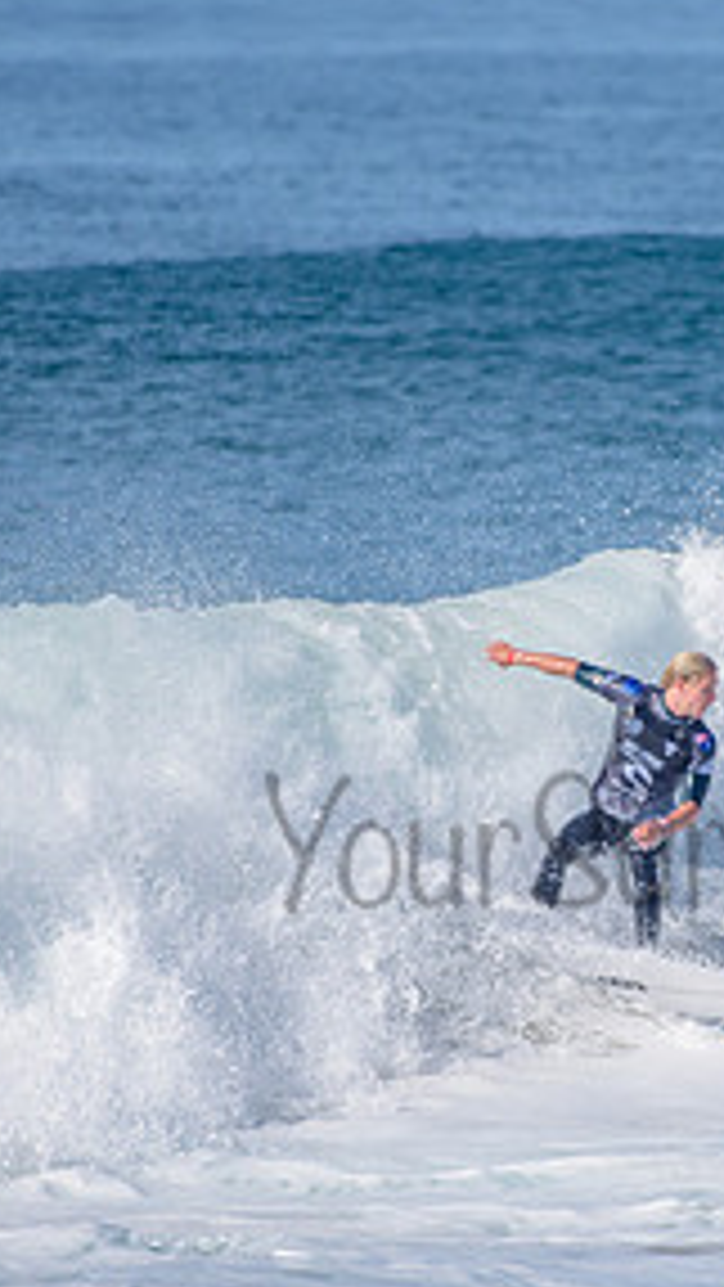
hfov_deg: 1.1
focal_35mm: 1063
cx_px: 728
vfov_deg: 2.0
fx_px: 36258
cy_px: 803
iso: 180
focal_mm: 500
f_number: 5.6
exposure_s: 1/2500
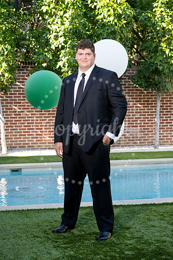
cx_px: 86
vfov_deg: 24.8
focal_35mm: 82
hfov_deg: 16.7
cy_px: 130
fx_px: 591
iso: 400
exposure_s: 1/200
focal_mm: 82
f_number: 5.6
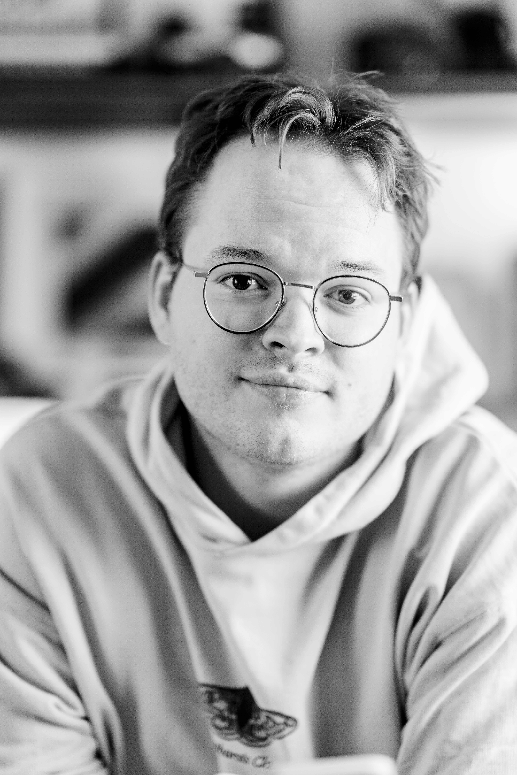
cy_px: 388
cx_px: 258
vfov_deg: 23.9
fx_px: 1831
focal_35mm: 85
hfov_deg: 16.1
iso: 640
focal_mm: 85
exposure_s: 1/100
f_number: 1.4
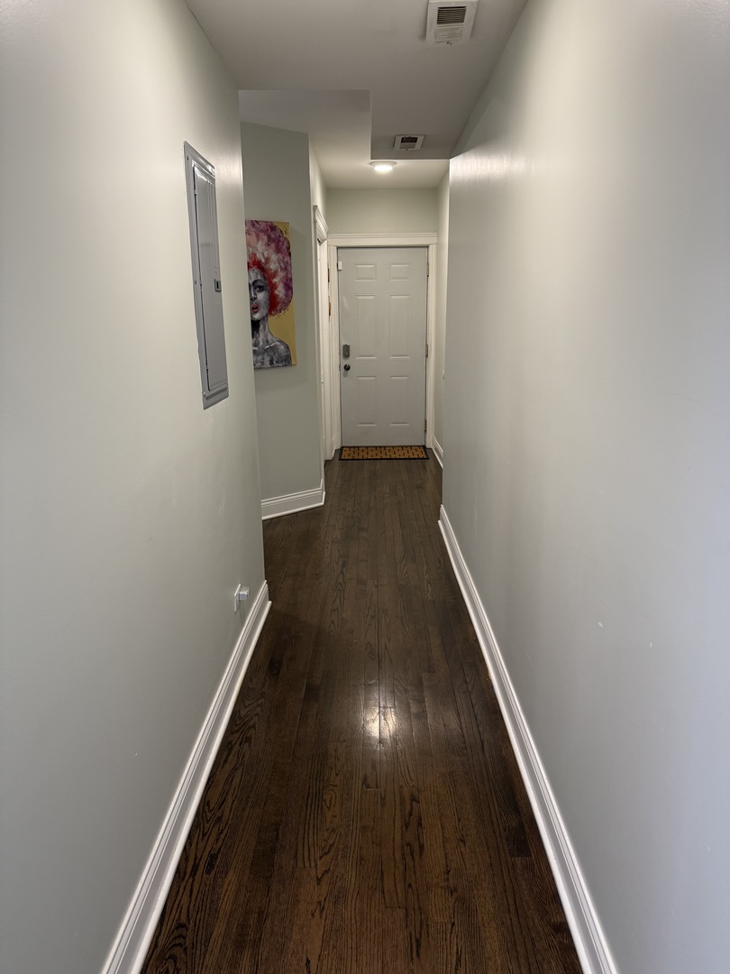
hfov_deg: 56.8
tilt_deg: -13.4
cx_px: 365
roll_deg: +0.6
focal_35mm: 24
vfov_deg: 71.6
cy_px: 487
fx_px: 675
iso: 200
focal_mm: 6.76
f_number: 1.78
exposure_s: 1/60
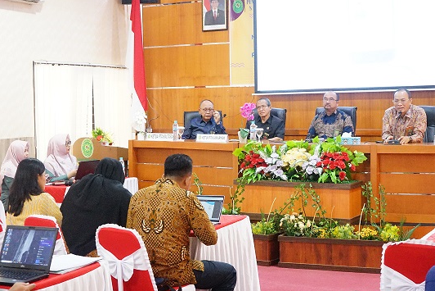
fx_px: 749
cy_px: 148
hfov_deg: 32.3
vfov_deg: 21.9
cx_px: 185
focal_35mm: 62
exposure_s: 1/80
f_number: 5
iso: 10000
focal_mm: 44
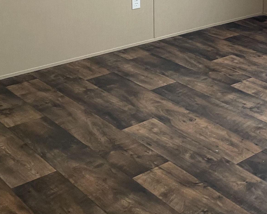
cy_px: -37
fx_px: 529
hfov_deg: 26.0
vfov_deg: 21.3
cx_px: 299
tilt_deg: -9.7
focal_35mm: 67
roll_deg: -1.1
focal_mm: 4.2
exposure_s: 1/60
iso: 80
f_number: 1.6
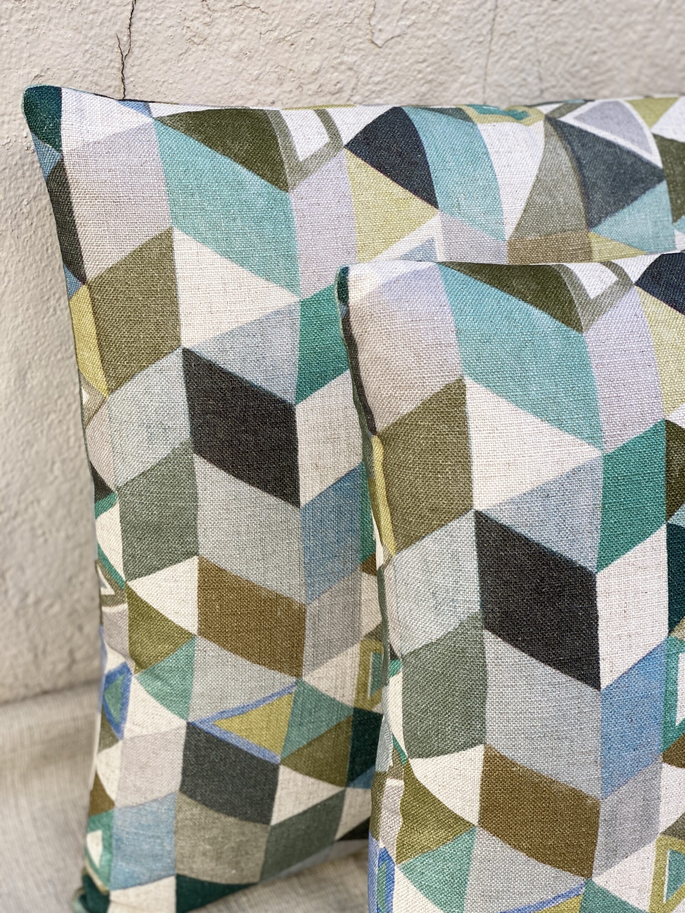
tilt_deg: -31.8
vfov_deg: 36.8
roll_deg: -7.0
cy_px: 456
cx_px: 342
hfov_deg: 28.0
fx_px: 1372
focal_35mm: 52
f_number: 2
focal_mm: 6
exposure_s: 1/153
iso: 20
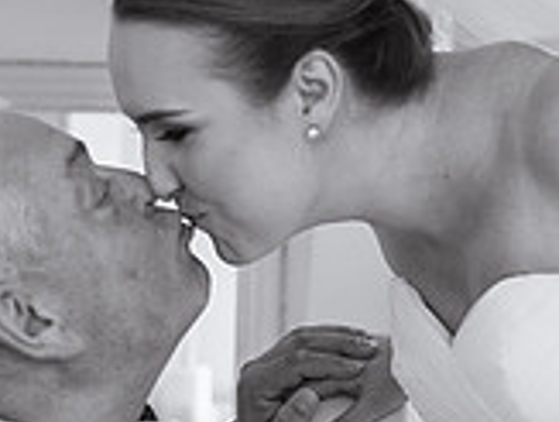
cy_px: 394
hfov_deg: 12.2
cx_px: 365
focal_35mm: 161
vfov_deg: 9.2
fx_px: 2606
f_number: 2.8
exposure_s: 1/100
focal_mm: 35
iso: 320
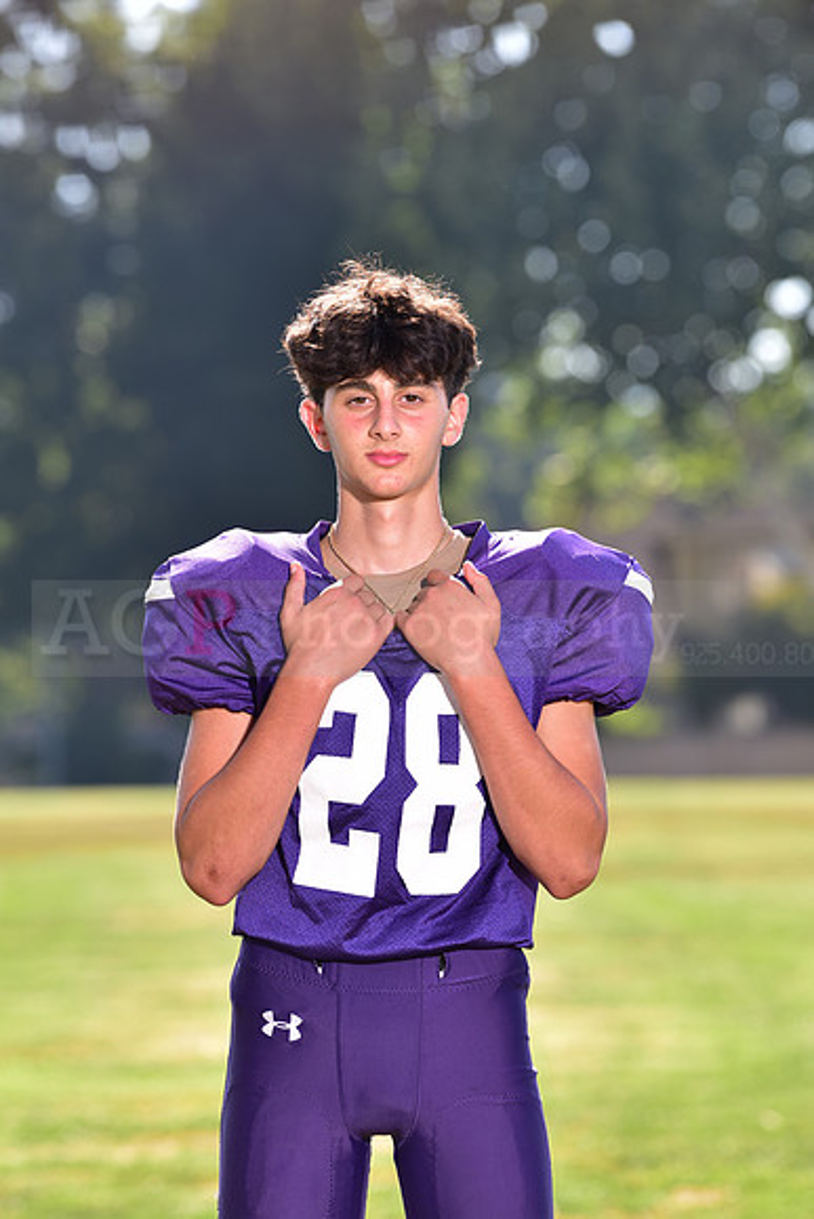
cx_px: 407
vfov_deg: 10.3
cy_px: 610
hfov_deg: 6.9
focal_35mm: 200
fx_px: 6779
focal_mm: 200
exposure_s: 1/250
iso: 100
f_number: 5
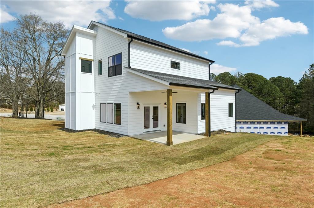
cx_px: 157
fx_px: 192
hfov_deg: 78.6
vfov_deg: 57.1
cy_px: 104
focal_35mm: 22
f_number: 9
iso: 400
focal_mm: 22
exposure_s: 1/1600
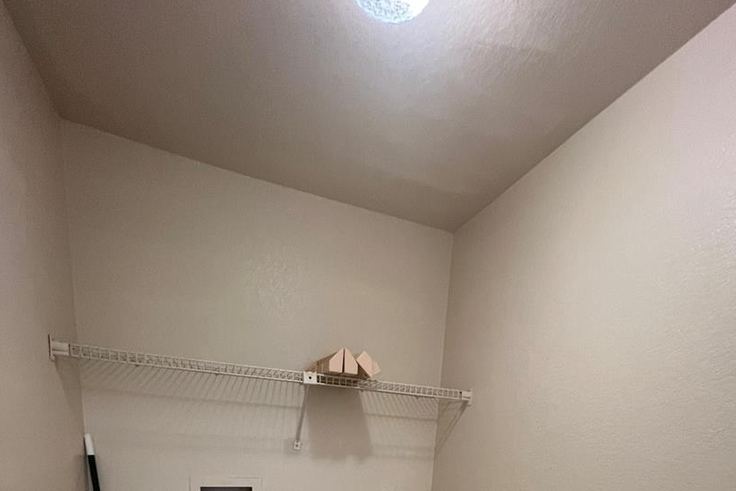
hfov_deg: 83.7
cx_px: 406
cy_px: 527
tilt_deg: -12.2
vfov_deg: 47.1
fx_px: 409
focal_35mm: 20
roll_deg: -4.4
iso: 160
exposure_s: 1/60
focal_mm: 1.57
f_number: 1.8
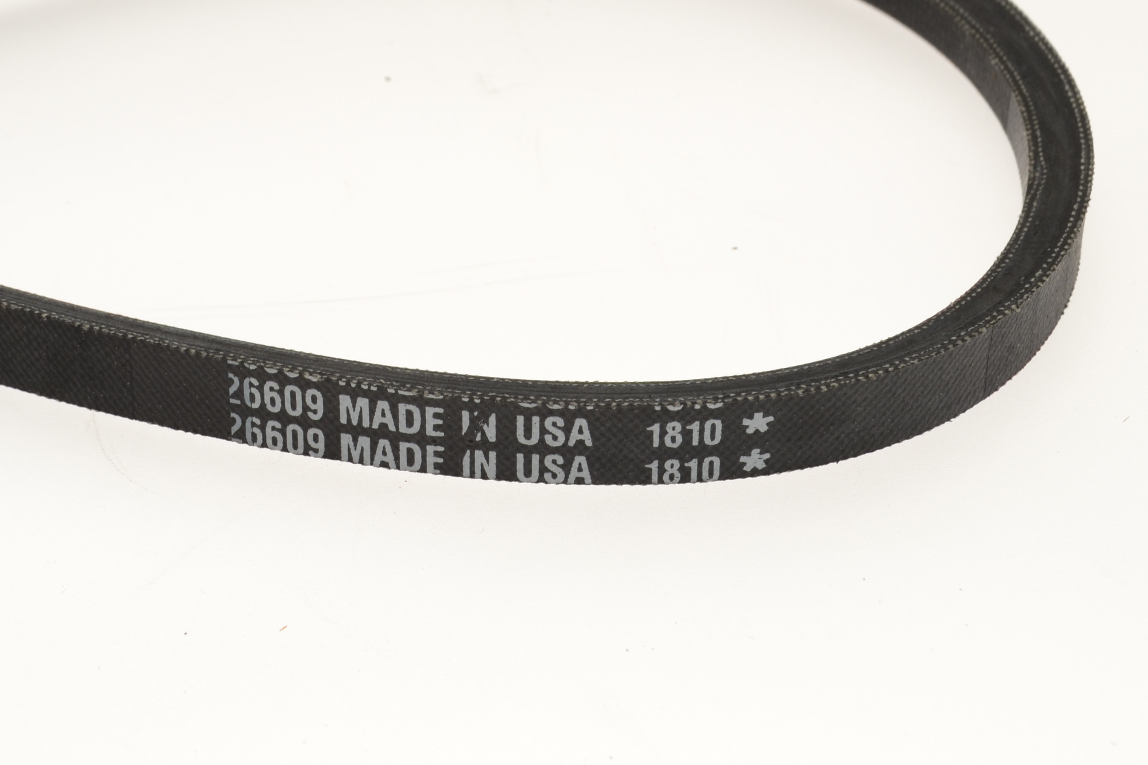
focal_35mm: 77
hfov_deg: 26.3
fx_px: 2455
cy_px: 148
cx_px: 456
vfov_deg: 17.6
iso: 200
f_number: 11
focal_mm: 30
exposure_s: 1/10
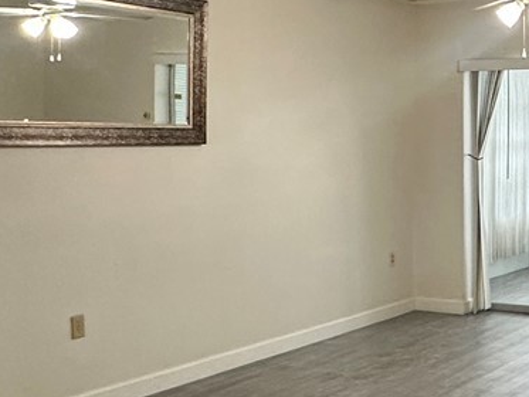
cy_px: 162
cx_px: 564
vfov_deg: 24.4
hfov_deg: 29.4
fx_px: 917
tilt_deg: -1.0
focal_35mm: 60
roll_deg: -0.3
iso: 250
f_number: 2.2
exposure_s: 1/120
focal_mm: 2.22
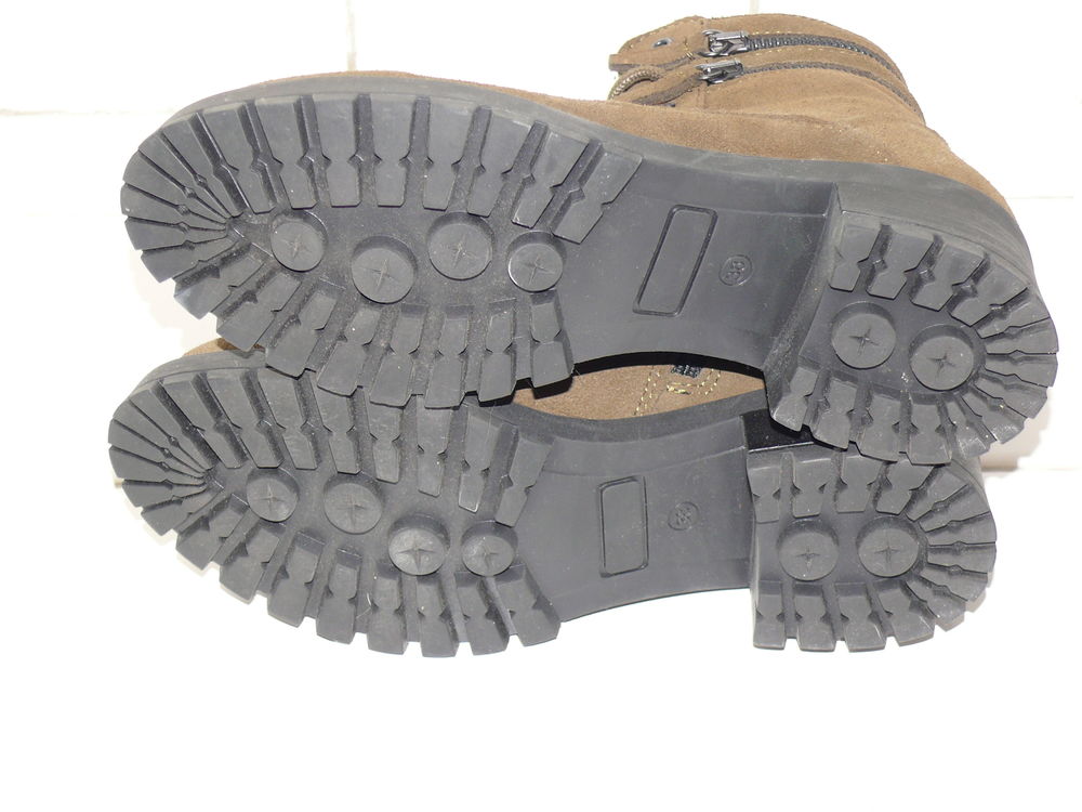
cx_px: 541
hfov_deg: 23.0
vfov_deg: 17.4
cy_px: 406
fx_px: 2657
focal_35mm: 85
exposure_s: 1/30
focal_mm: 13.5
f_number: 3.2
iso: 100
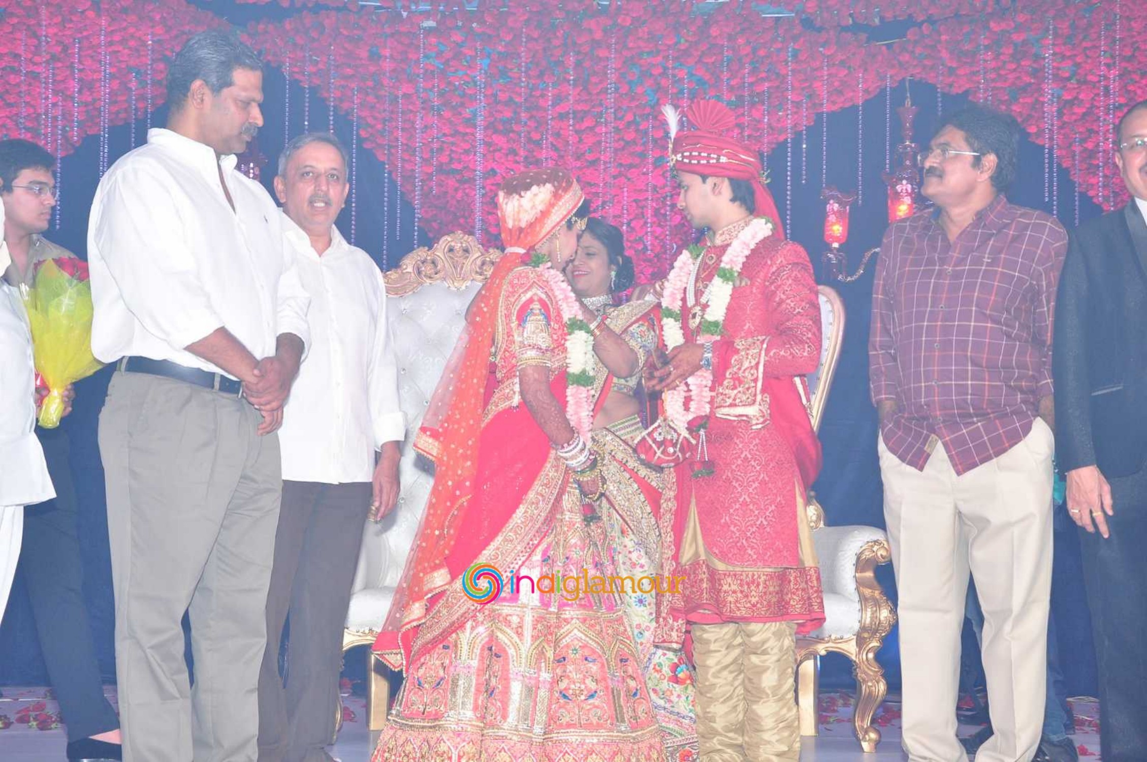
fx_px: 1909
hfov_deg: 33.4
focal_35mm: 60
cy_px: 381
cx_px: 574
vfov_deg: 22.6
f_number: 6.3
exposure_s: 1/125
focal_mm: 40
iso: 640
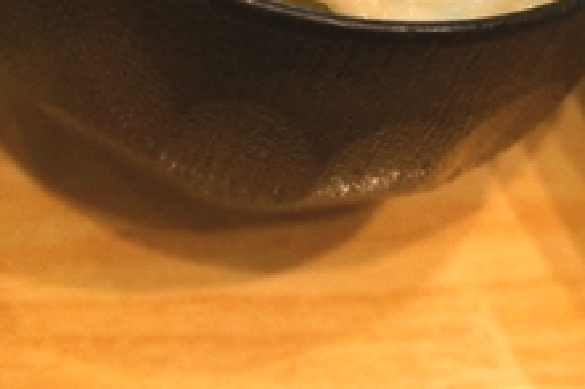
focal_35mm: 125
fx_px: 2027
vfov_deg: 10.8
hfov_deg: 16.4
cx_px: 244
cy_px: -46
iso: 1600
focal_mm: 23
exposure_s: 1/160
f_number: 4
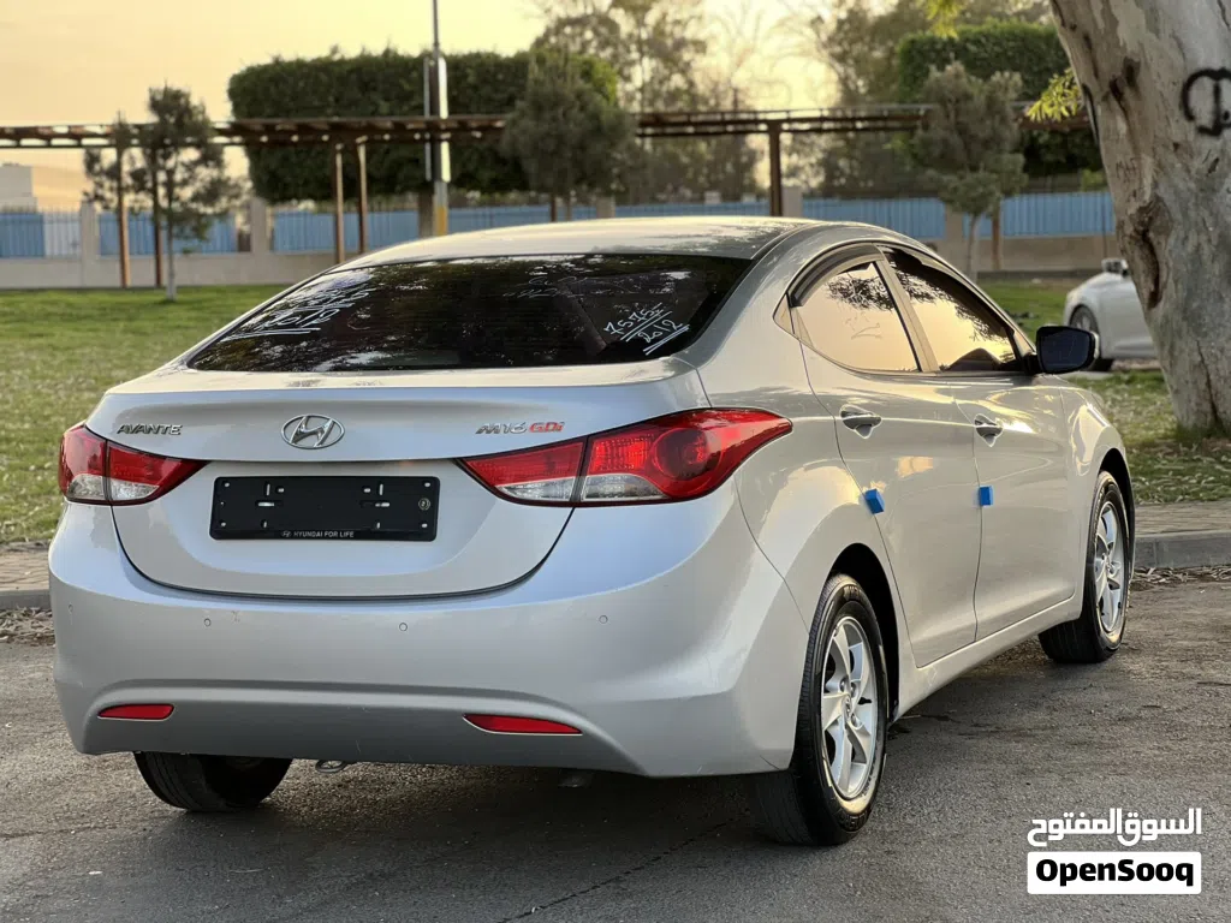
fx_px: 2738
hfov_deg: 25.3
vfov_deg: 19.1
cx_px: 616
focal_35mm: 77
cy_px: 462
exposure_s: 1/121
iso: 32
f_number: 2.8
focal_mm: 9
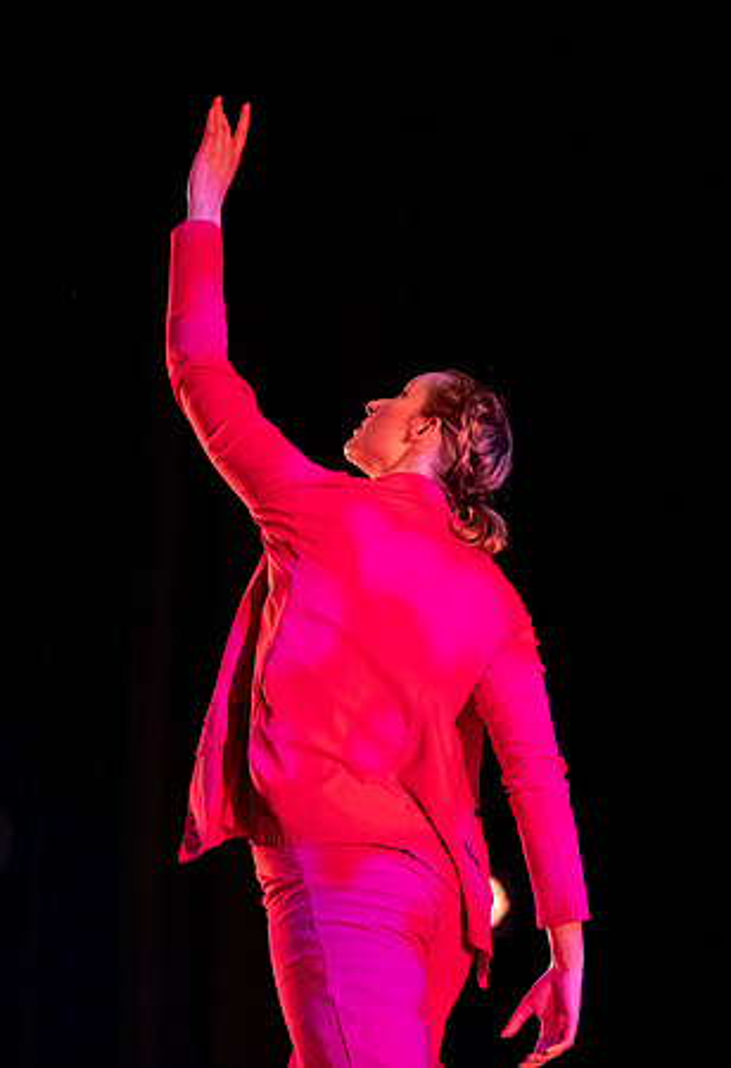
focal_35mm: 191
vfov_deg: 10.6
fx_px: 5727
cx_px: 416
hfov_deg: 7.3
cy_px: 313
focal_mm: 91
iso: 800
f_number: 3.5
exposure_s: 1/250
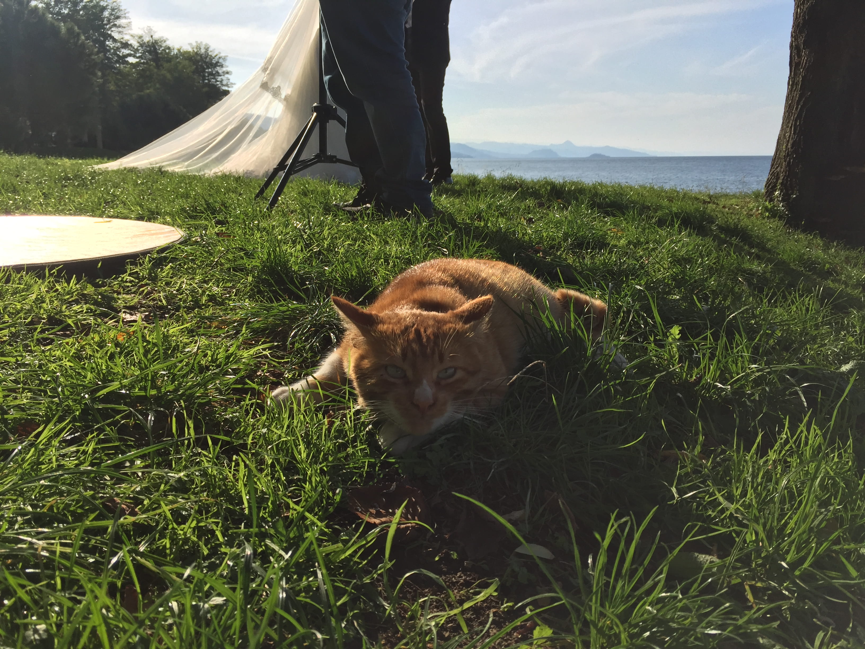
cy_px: 324
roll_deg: -1.2
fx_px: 725
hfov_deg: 61.7
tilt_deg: -12.5
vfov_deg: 48.2
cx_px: 432
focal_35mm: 29
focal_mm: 4.15
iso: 32
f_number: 2.2
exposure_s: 1/2326
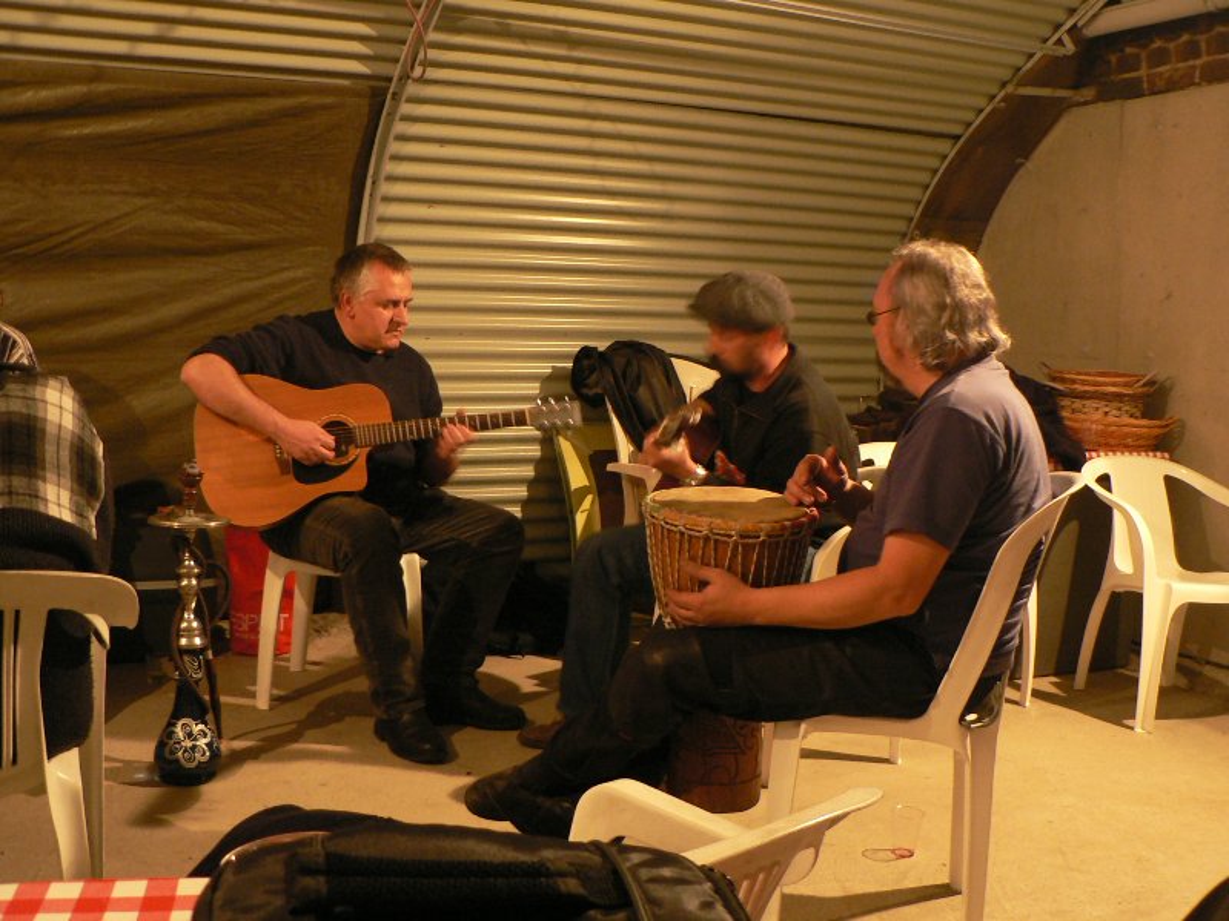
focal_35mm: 36
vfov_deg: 39.7
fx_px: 1278
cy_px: 460
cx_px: 614
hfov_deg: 51.4
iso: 200
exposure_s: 1/4
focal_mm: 6
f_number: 2.8
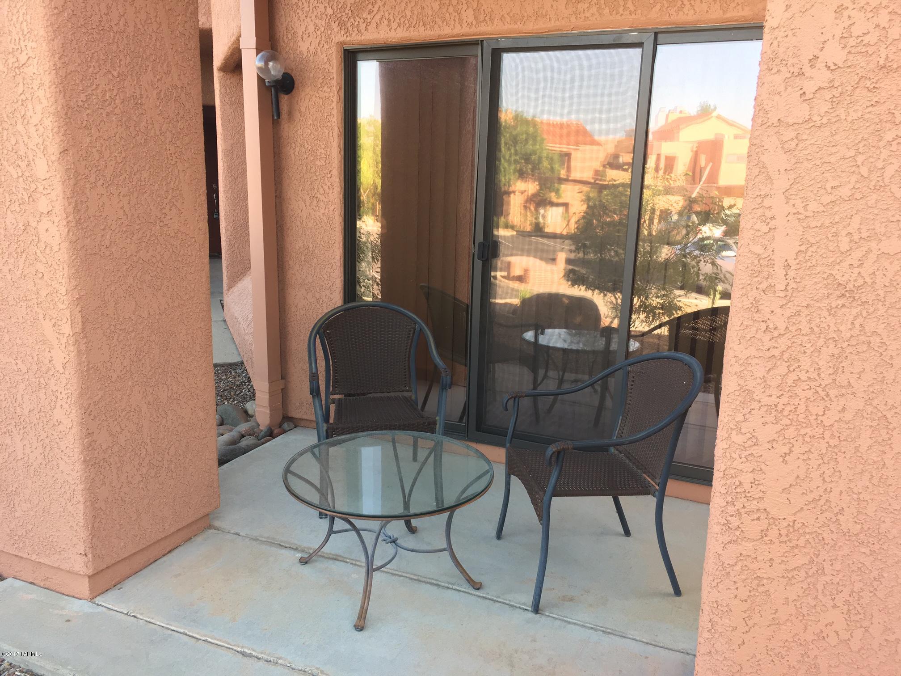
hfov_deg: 61.7
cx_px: 450
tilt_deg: -11.8
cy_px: 338
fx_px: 755
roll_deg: -0.8
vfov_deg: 48.2
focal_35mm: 29
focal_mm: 4.15
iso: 40
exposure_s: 1/120
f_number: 2.2
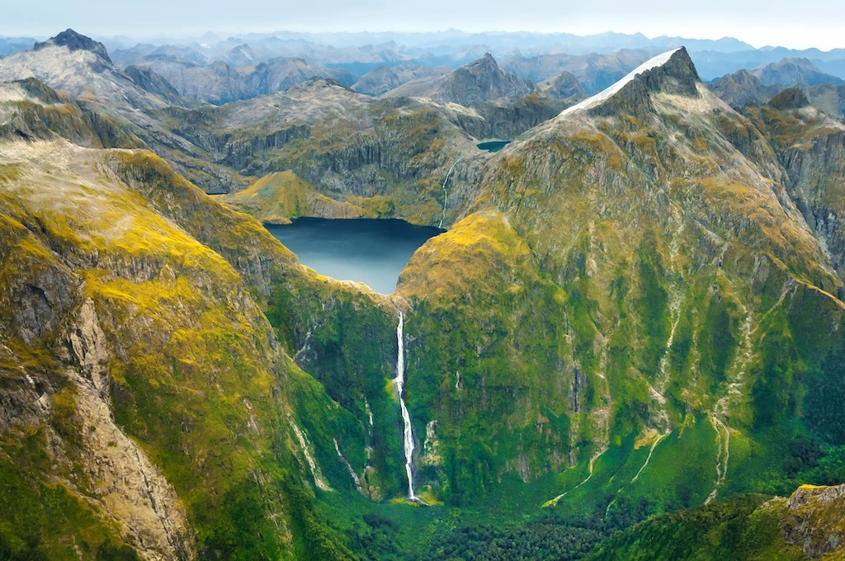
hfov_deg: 57.3
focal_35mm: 33
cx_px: 422
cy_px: 280
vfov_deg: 39.9
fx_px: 774
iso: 250
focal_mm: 22
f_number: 7.1
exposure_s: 1/500
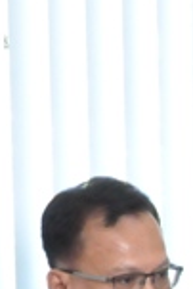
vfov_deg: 12.2
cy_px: 349
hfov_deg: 8.0
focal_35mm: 165
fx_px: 1324
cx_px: 388
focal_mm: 26
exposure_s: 1/125
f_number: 9
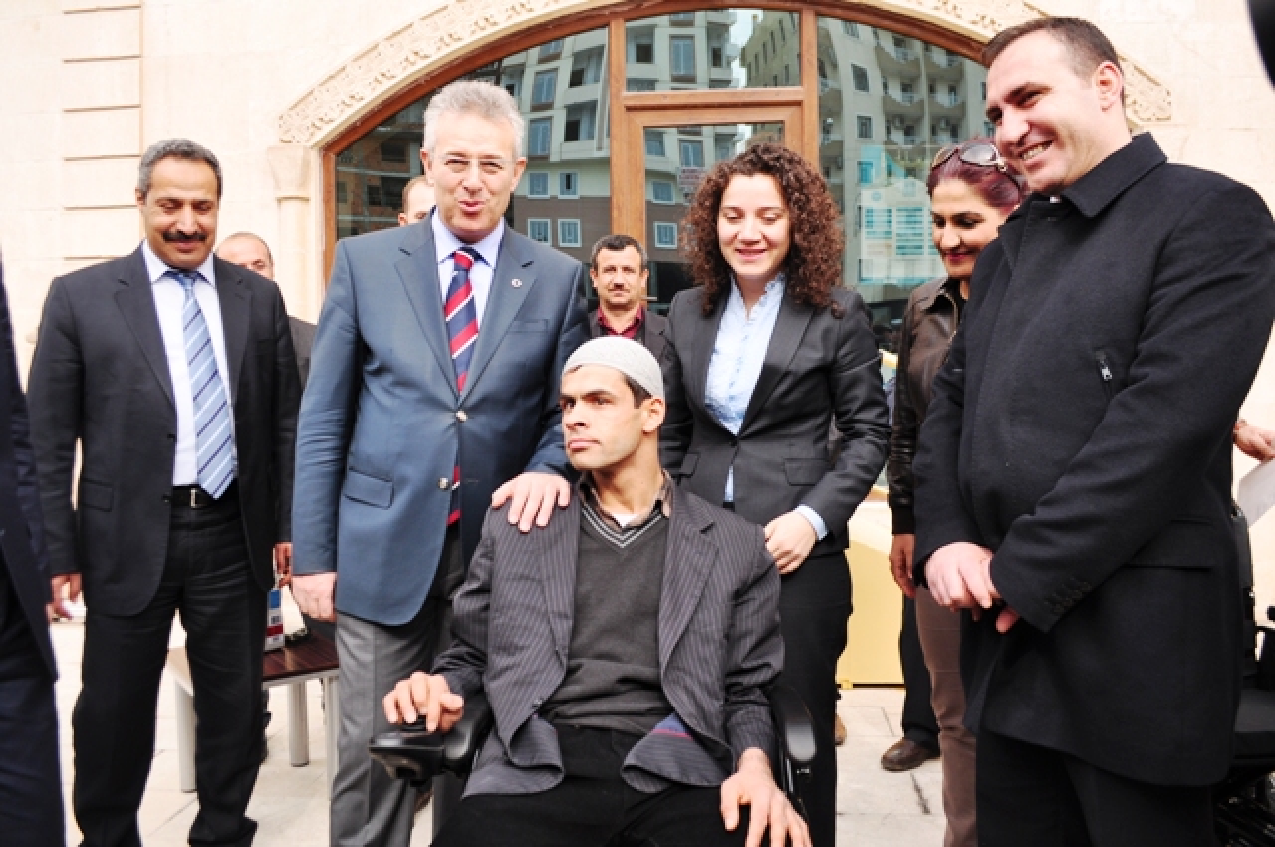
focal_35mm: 27
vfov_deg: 47.8
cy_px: 424
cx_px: 638
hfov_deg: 67.4
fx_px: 955
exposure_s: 1/250
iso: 200
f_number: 5
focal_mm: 18
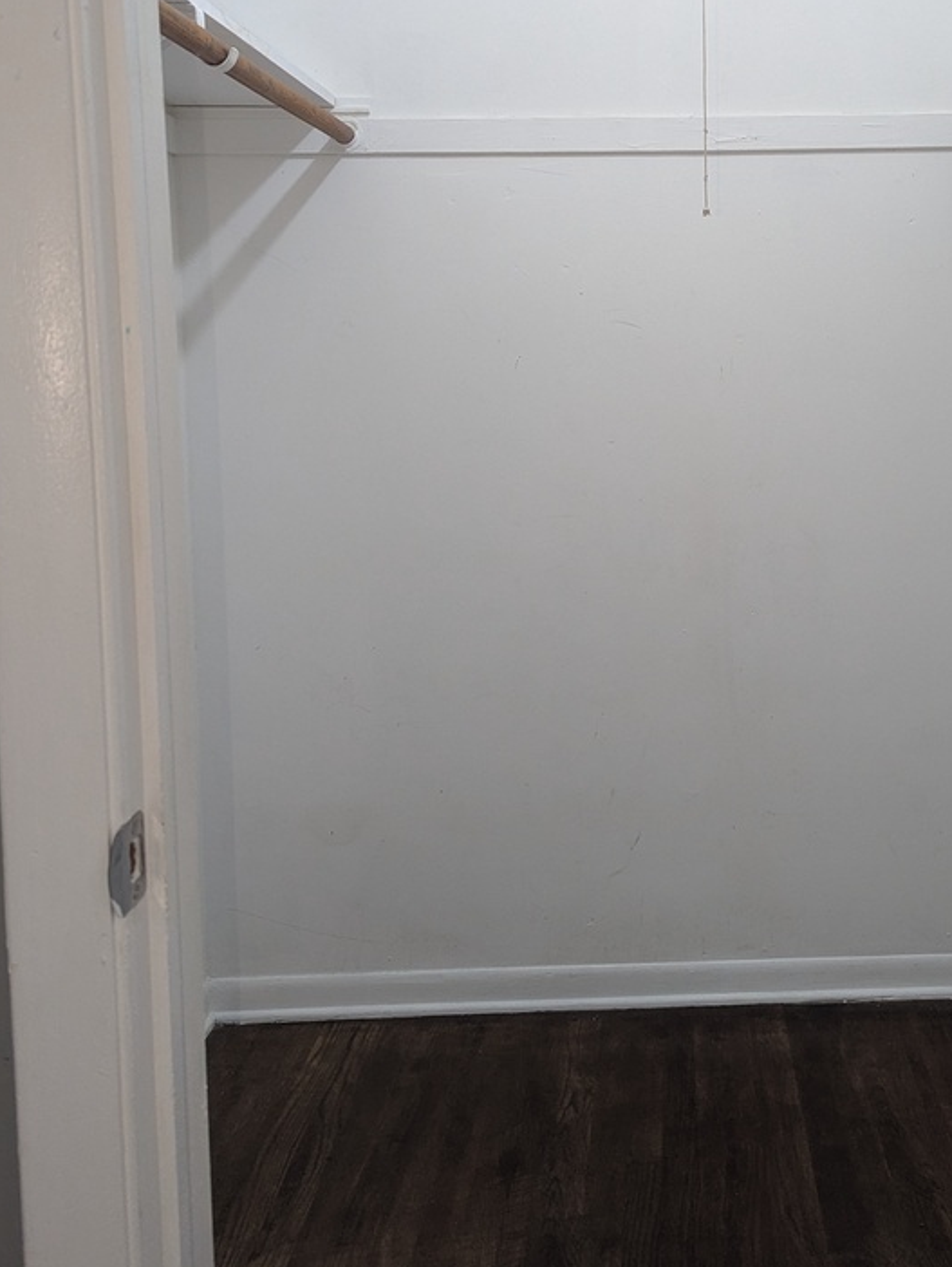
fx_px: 1355
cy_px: 434
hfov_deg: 38.0
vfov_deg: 49.3
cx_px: 686
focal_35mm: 37
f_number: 1.85
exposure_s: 1/120
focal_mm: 6.81
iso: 417
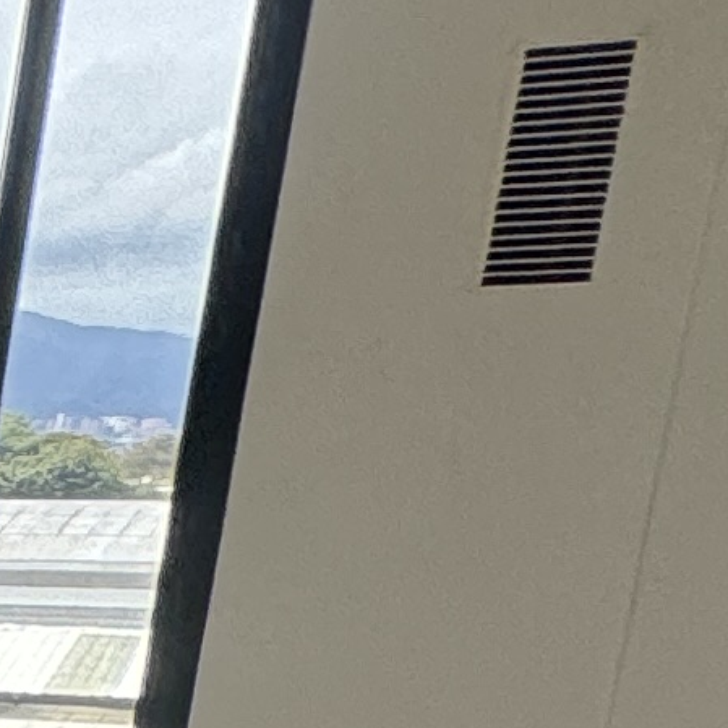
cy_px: 947
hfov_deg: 7.7
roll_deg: +0.0
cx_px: -2354
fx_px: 2641
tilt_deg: -10.7
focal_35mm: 111
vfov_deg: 15.0
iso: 40
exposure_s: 1/495
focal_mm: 2.22
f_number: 2.2
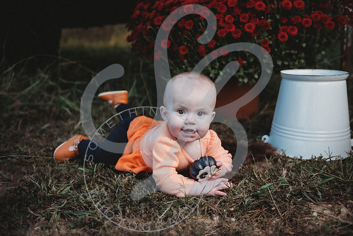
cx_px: 176
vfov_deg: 33.4
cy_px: 118
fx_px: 392
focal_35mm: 40
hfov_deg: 48.4
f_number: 2.8
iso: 100
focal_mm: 40
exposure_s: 1/250
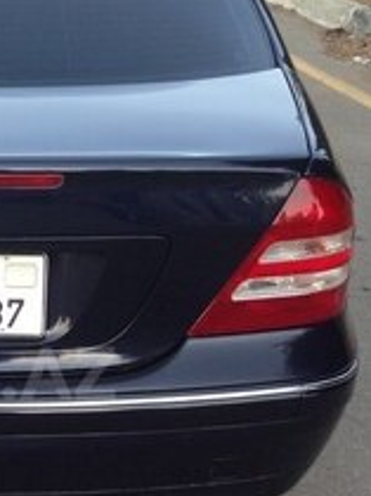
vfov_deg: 24.8
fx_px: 1117
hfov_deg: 18.0
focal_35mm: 78
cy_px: 373
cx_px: -66
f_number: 2.4
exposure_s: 1/120
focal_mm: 4.12
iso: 50
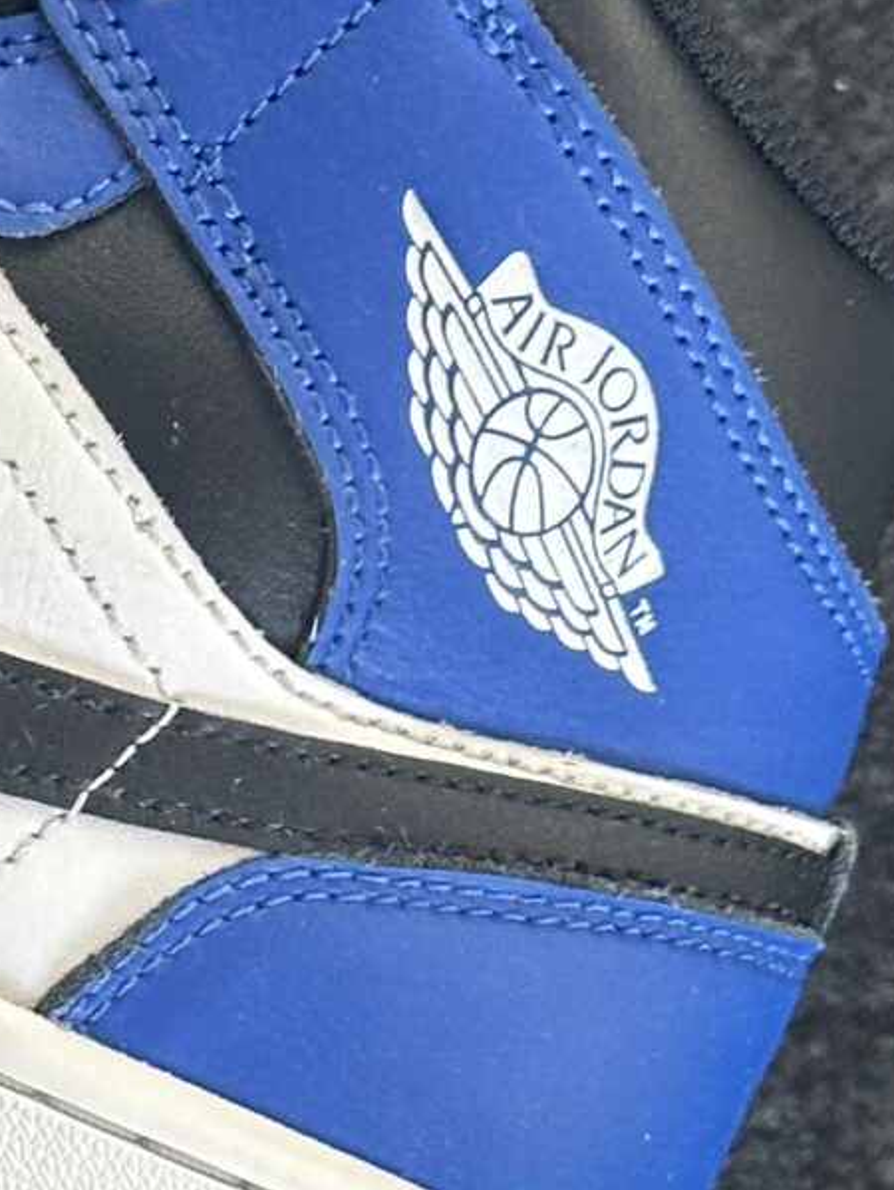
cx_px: -731
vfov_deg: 9.6
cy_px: 1224
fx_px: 7052
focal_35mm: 205
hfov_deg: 7.1
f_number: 1.78
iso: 125
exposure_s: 1/50
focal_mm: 6.86
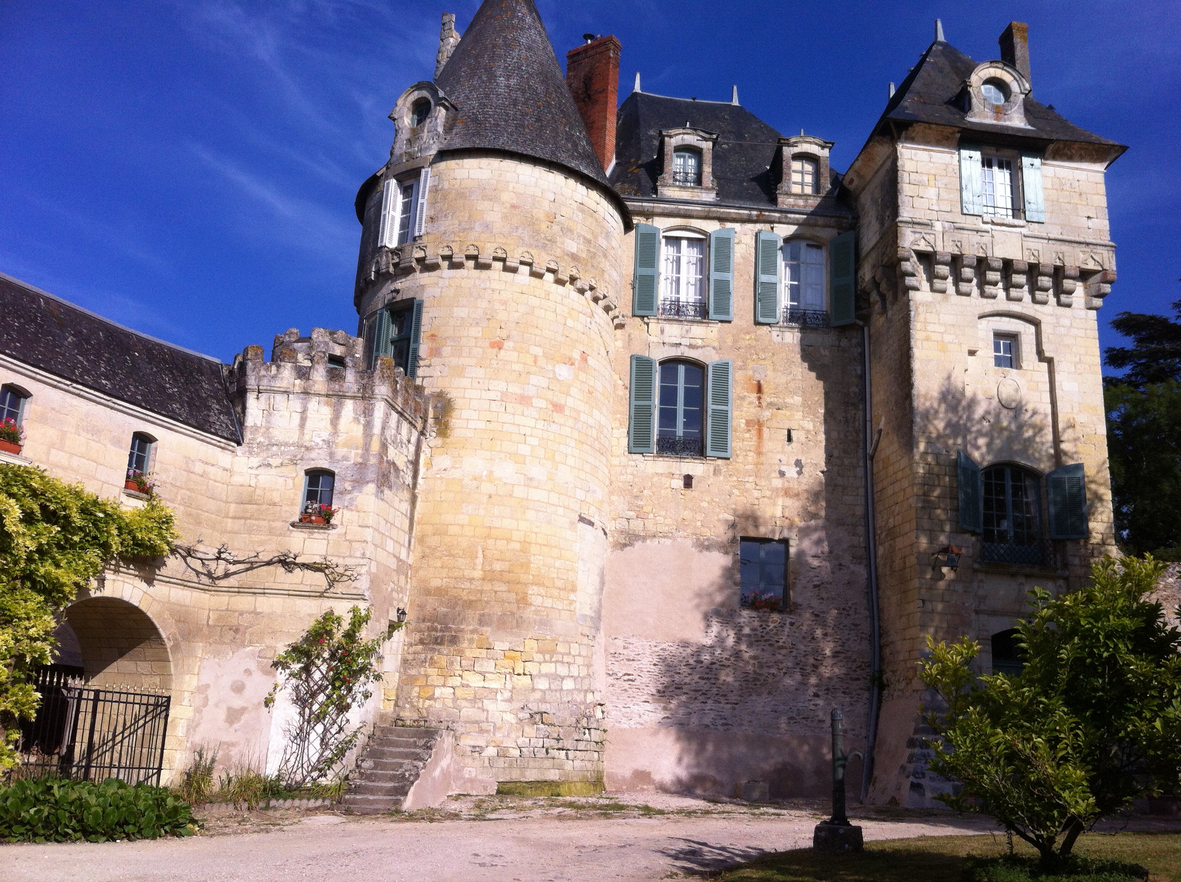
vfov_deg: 40.6
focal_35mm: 35
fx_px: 1192
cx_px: 590
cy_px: 441
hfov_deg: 52.7
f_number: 2.8
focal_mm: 3.85
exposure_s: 1/2514
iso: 80
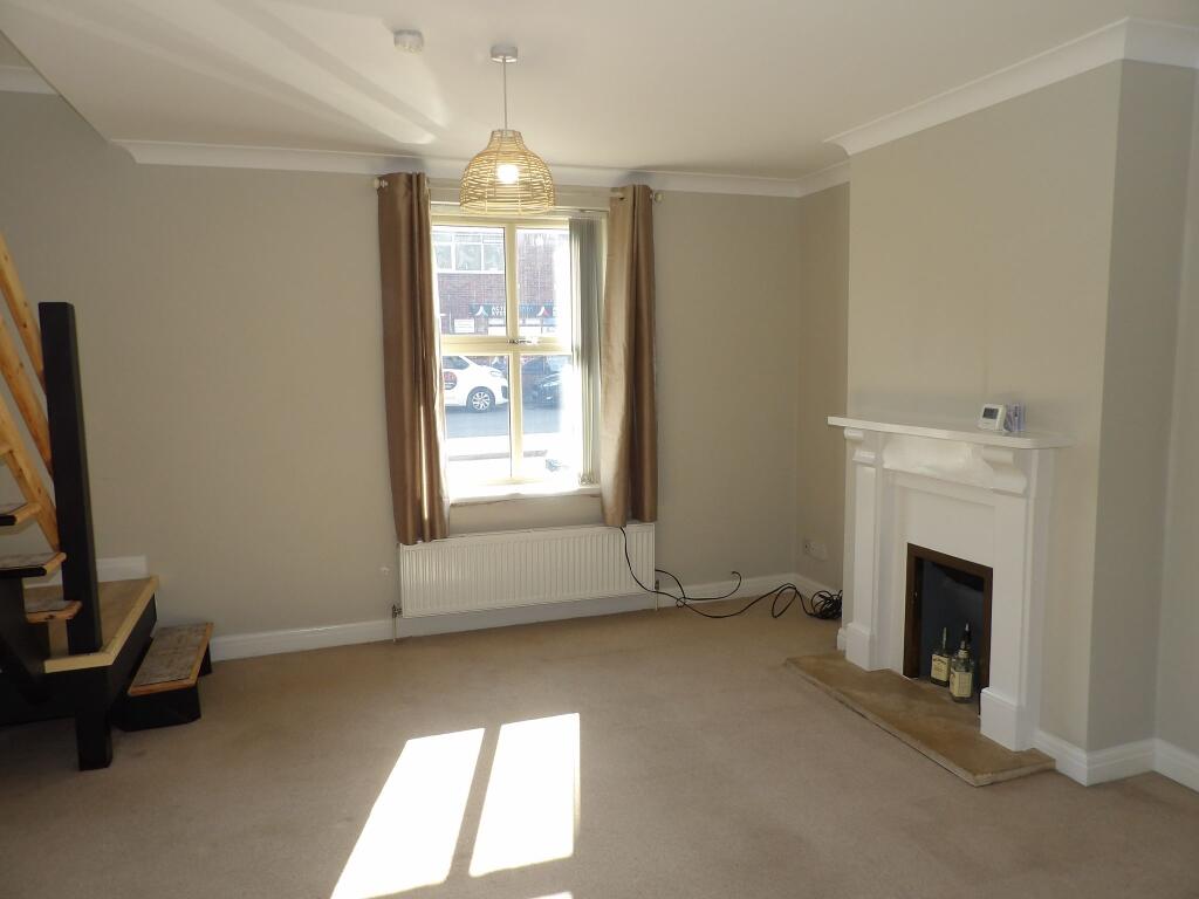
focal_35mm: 24
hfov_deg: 71.6
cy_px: 450
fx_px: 831
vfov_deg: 56.8
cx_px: 600
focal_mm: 4.3
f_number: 3.2
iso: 100
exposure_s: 1/101
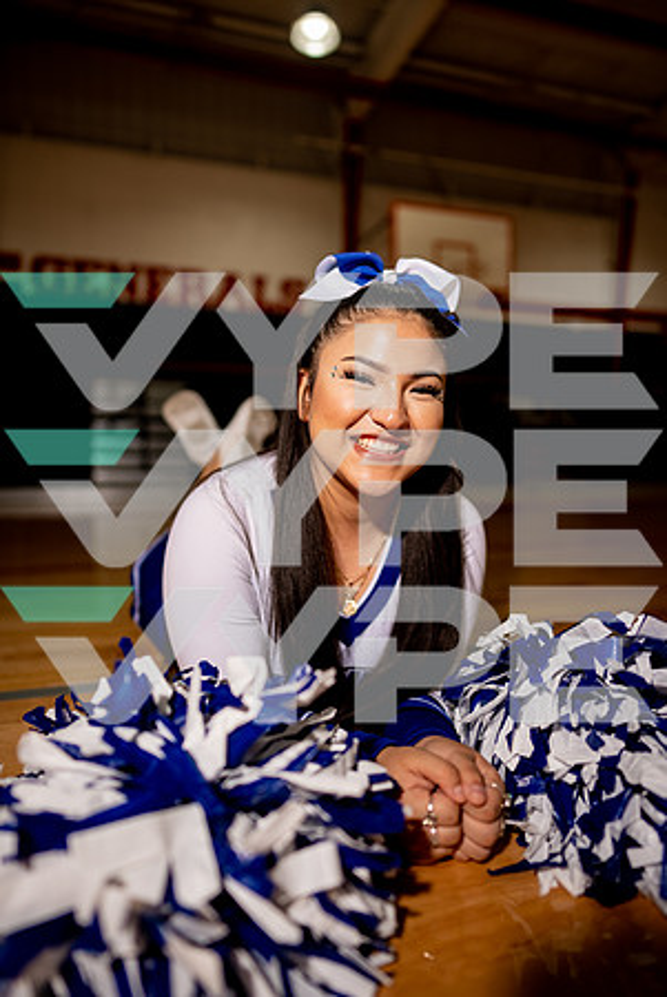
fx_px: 665
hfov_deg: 53.2
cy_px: 498
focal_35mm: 24
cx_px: 334
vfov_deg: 73.7
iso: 100
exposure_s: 1/800
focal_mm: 24
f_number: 1.4
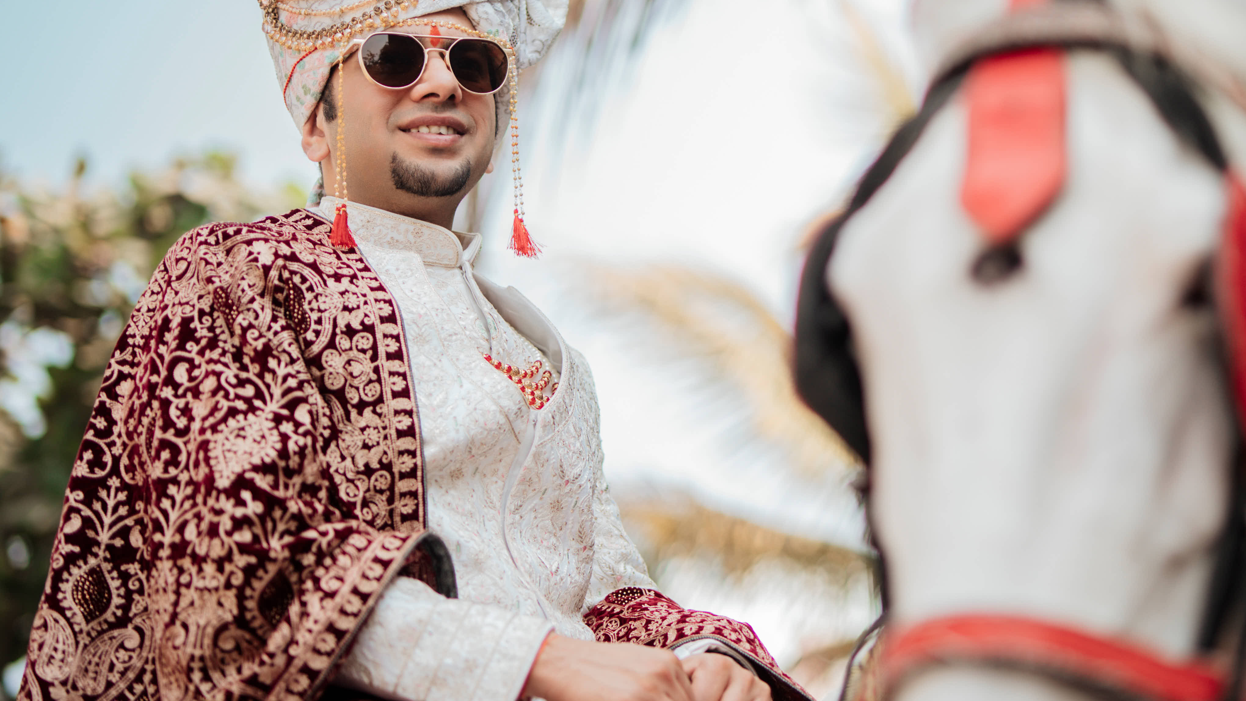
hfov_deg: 27.3
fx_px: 2544
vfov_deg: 15.7
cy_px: 234
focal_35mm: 77
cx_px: 845
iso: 125
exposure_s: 1/2000
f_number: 1.4
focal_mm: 50
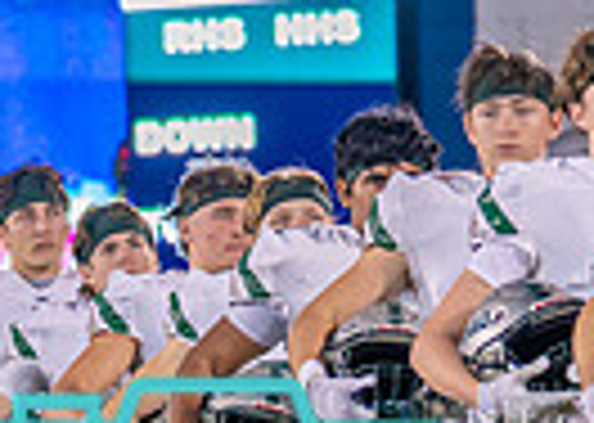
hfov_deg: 4.6
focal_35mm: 431
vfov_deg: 3.3
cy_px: 578
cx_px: -342
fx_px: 7264
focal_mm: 70
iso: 800
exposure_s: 1/500
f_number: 2.8
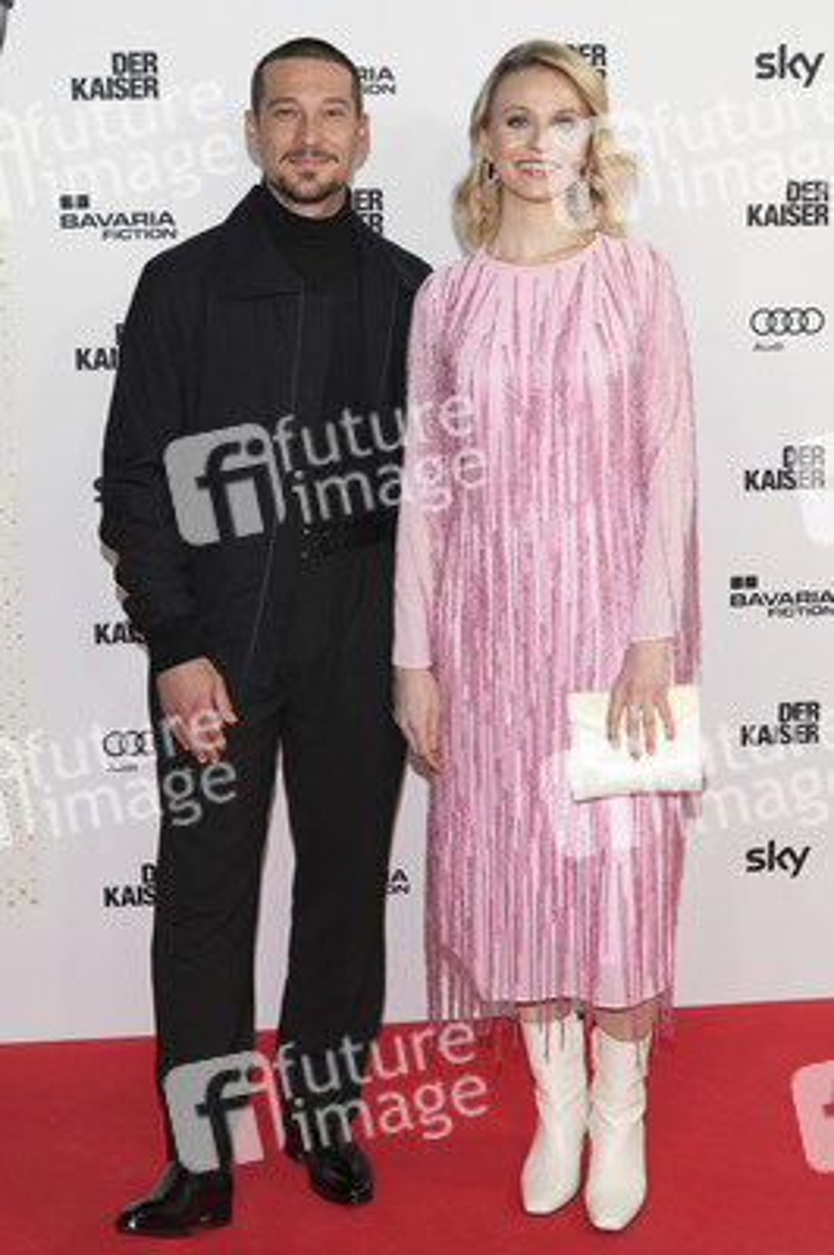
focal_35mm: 70
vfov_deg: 28.9
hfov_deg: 19.4
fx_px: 2437
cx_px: 417
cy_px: 628
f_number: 9
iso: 1600
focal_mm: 70
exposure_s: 1/250
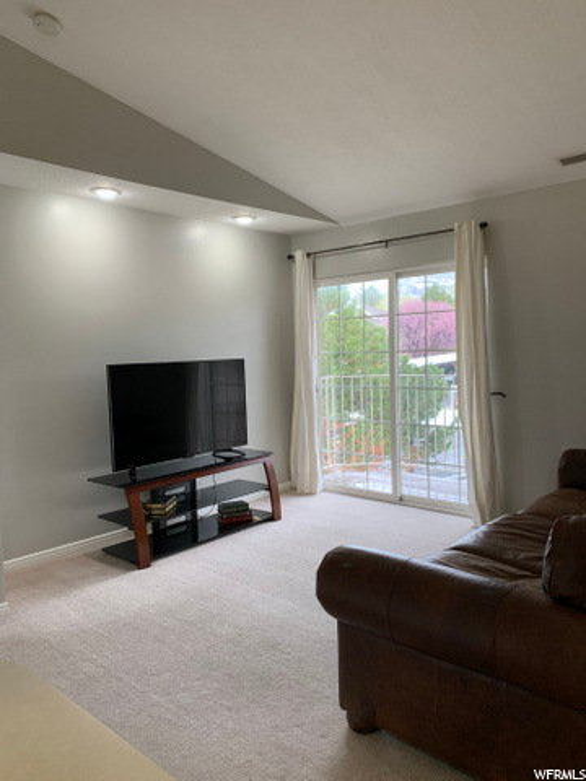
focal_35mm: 26
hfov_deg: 53.1
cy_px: 390
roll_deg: +1.9
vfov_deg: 67.3
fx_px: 587
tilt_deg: -3.0
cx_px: 293
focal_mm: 4.25
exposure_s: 1/60
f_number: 1.8
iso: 64
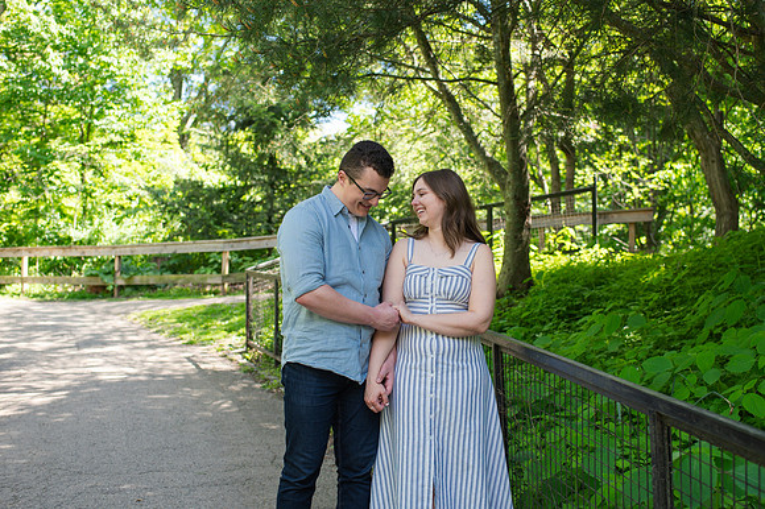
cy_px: 252
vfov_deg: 31.4
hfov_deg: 45.8
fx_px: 906
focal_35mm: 43
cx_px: 398
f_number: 3.2
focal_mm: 35
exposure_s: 1/400
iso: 180
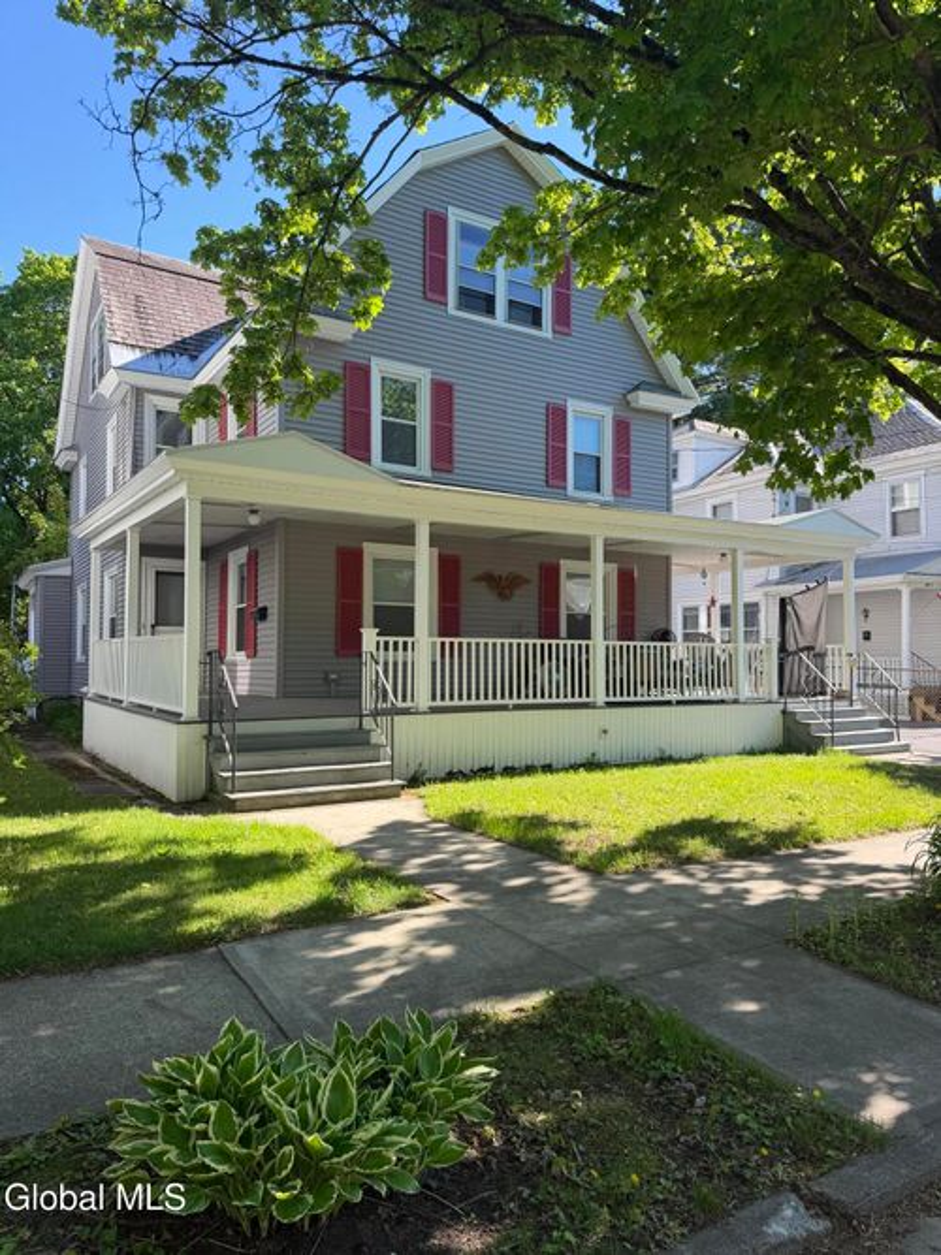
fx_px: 870
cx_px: 470
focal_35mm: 24
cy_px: 628
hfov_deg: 56.8
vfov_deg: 71.6
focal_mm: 6.76
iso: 80
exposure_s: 1/967
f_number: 1.78
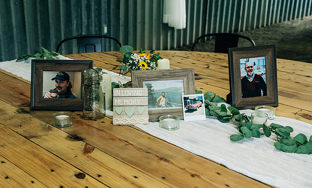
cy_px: 112
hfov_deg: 32.3
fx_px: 538
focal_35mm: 64
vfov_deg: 19.8
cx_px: 144
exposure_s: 1/160
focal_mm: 57.6
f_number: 5.6
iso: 640
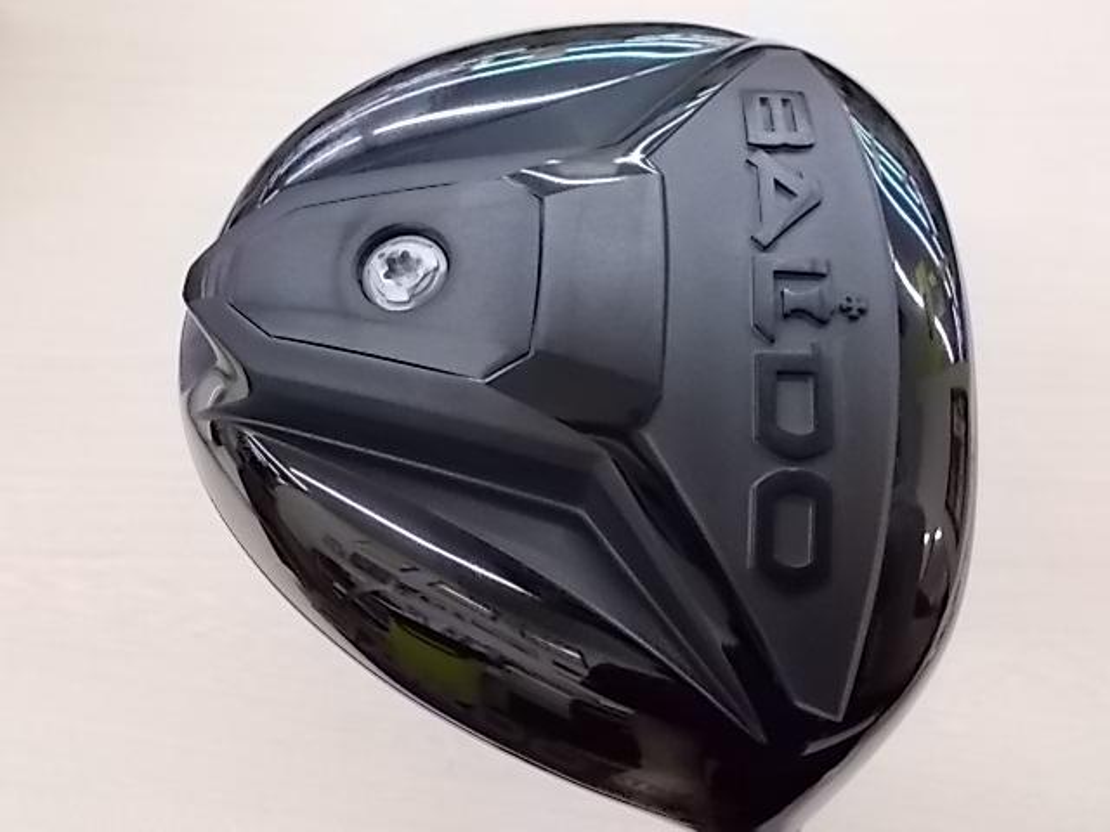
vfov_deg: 53.1
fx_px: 834
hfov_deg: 67.3
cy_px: 416
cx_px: 555
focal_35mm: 26
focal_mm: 4.6
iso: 400
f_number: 3.2
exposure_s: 1/125
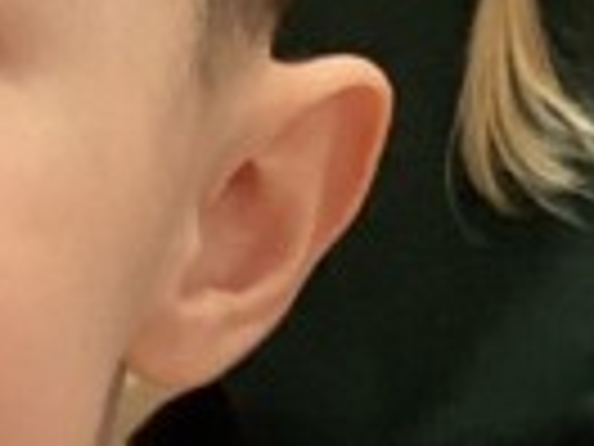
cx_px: 706
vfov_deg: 6.0
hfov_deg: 8.1
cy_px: 856
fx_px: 4135
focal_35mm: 241
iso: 100
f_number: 2.4
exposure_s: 1/50
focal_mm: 3.3
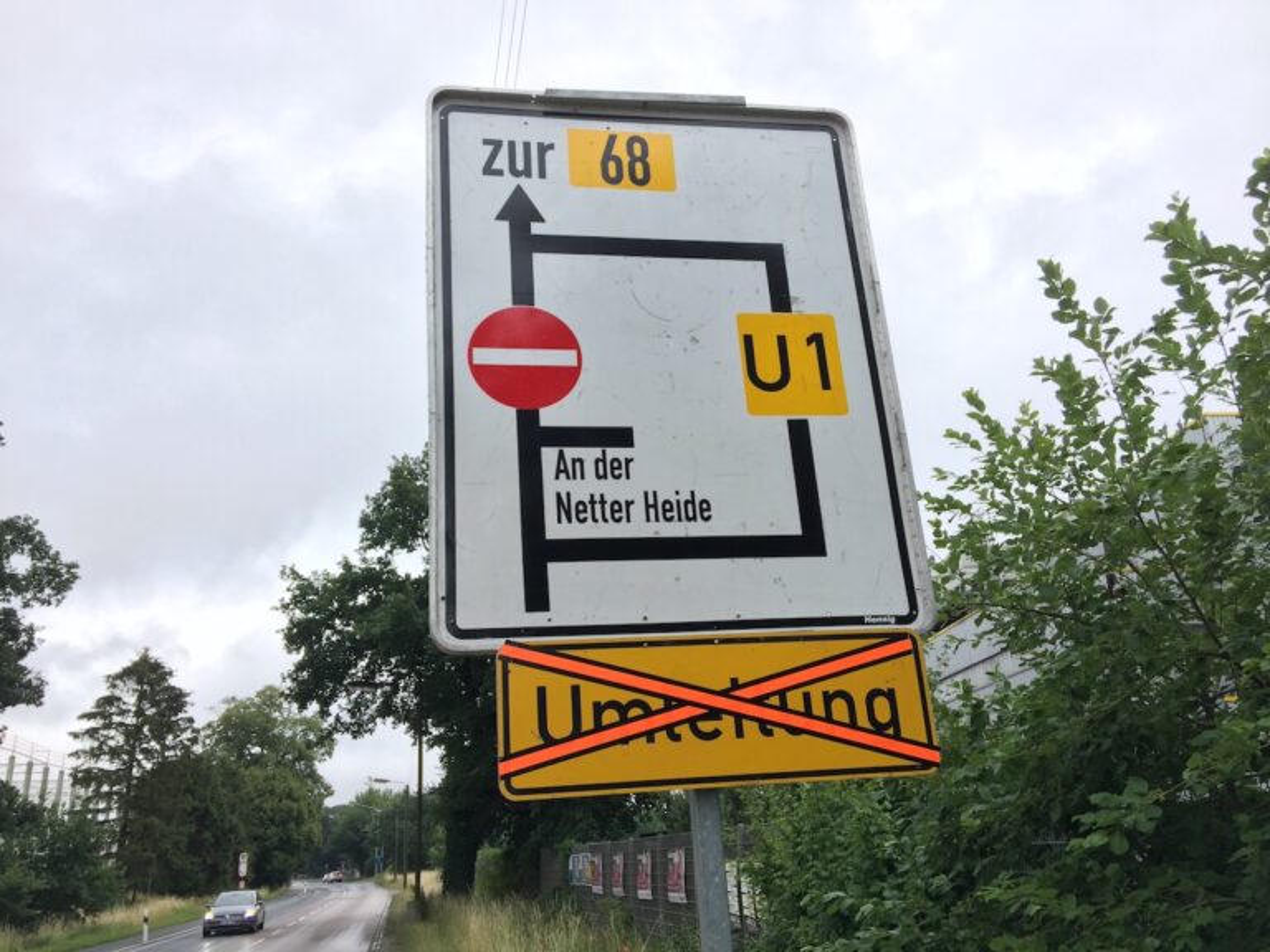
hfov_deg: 61.7
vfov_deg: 48.2
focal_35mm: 29
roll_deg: +2.0
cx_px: 635
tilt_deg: +20.6
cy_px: 476
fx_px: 1064
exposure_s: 1/195
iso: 32
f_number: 2.2
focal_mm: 4.15
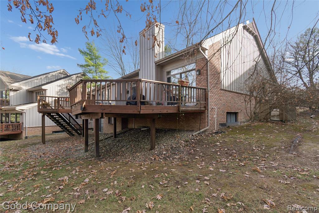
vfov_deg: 77.3
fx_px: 133
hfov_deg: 100.4
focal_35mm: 15
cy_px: 106
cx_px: 160
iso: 100
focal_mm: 10
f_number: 8
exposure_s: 1/100
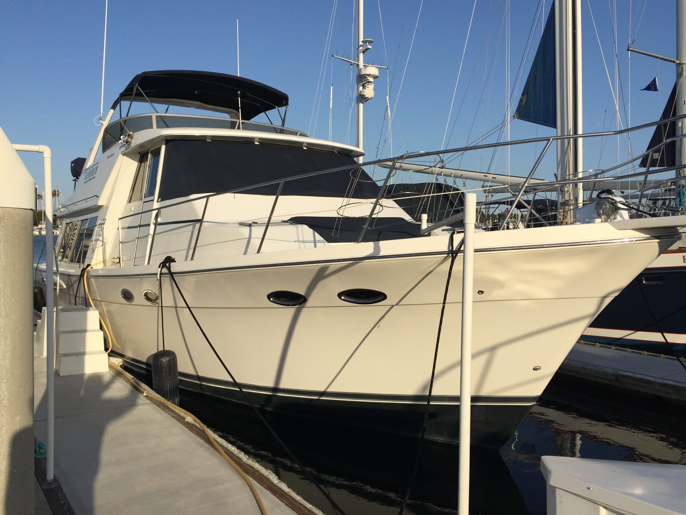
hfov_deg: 61.7
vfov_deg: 48.2
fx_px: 575
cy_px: 258
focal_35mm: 29
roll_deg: -0.8
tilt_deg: +0.1
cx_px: 343
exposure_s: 1/3300
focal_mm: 4.15
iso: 32
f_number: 2.2
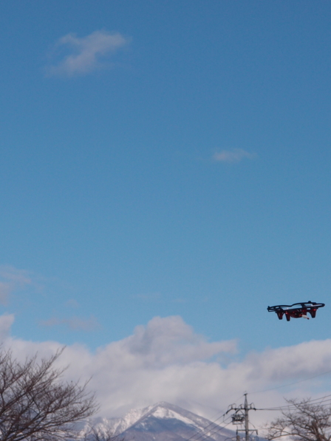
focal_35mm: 150
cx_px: 163
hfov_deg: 9.9
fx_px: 1912
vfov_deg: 13.2
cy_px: 220
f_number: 7.1
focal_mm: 24
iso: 100
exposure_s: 1/1000
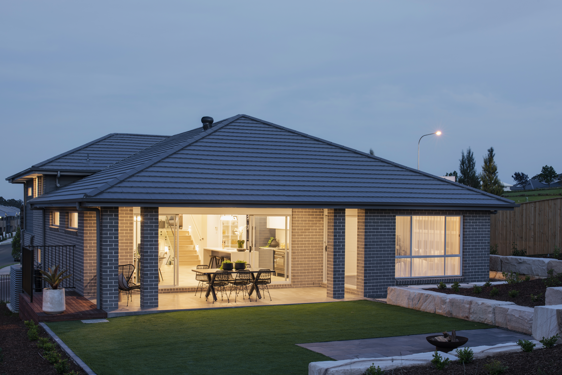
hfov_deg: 43.6
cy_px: 188
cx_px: 281
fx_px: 703
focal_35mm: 45
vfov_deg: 29.9
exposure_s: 10
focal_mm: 45
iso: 64
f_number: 13
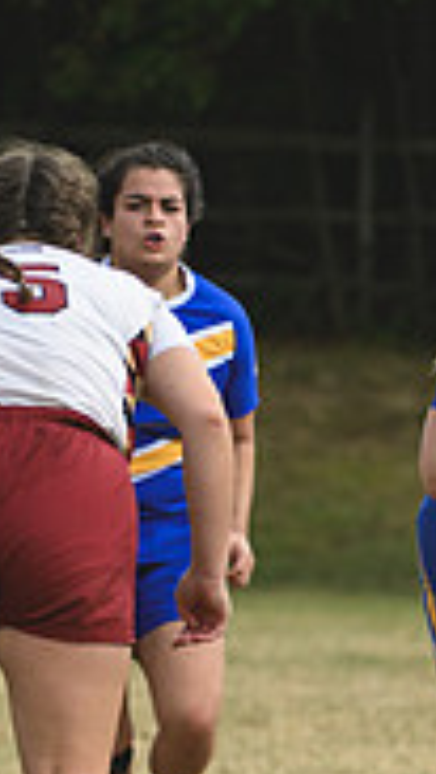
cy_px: 465
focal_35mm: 1095
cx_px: 284
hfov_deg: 1.1
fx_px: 22495
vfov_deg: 2.0
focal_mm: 220
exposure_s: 1/1000
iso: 320
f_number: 5.3
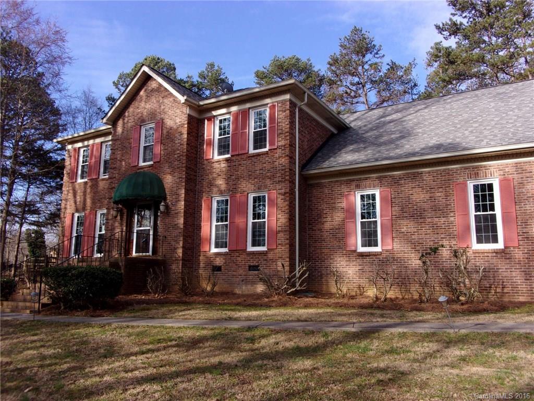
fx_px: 432
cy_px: 200
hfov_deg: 63.4
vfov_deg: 49.7
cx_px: 267
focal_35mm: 28
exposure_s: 1/45
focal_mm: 5.1
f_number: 10.8
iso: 80
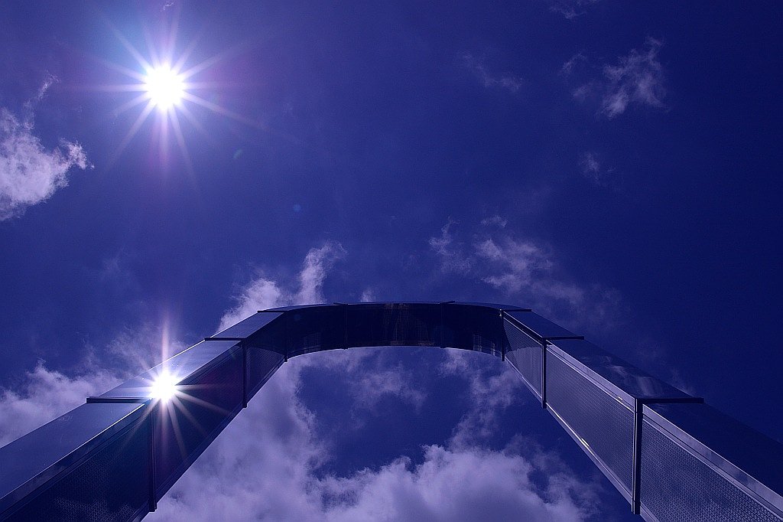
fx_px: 685
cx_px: 392
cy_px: 261
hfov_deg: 59.5
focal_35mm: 32
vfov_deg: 41.7
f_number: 11
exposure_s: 1/3000
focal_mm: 21
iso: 200
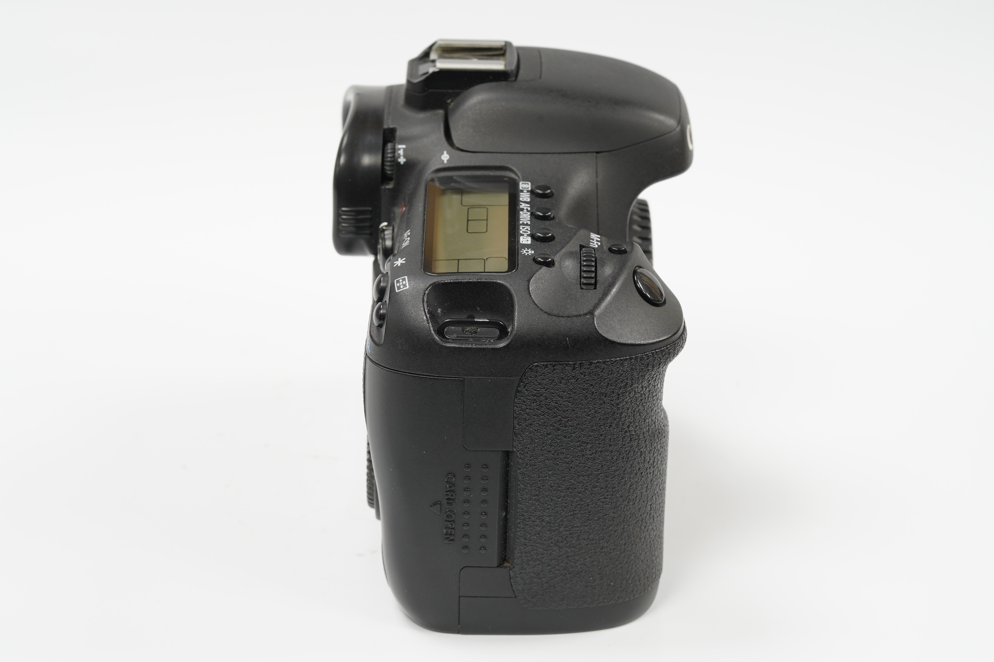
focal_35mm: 91
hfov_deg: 22.4
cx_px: 497
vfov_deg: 15.0
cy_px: 329
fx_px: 2512
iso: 1000
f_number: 11
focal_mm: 90
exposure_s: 1/10
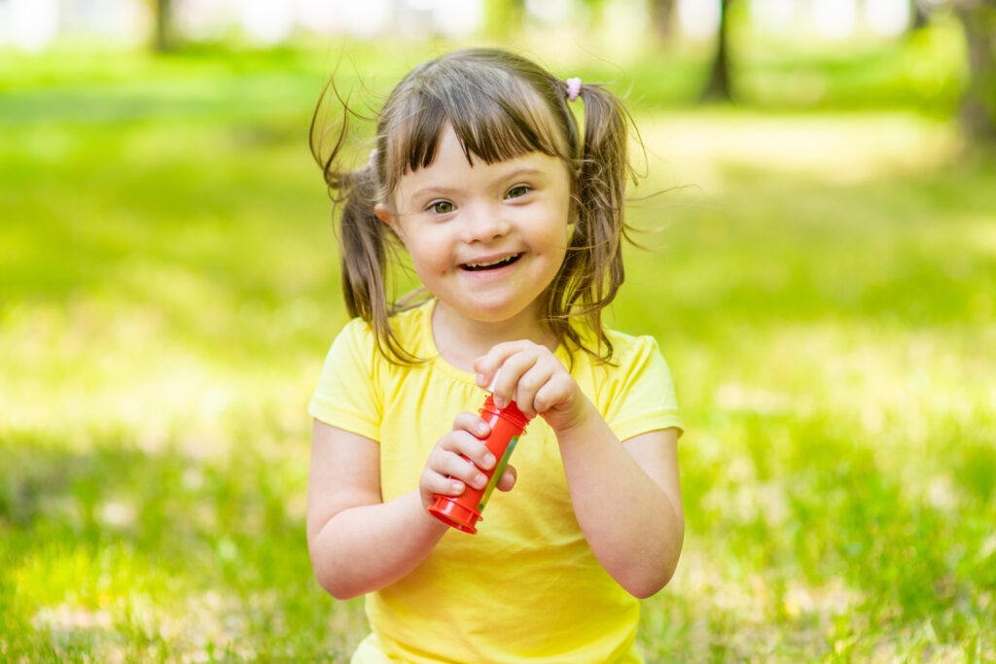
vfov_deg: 16.1
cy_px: 332
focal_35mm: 85
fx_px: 2352
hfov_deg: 23.9
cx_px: 498
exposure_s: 1/500
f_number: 2.8
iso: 200
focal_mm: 85
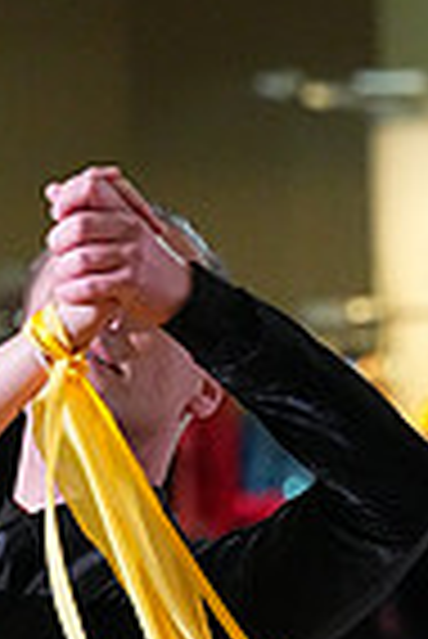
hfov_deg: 2.1
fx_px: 11794
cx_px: -25
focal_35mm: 663
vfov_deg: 3.1
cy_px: 1107
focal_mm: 162
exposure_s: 1/400
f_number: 5.6
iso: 10000
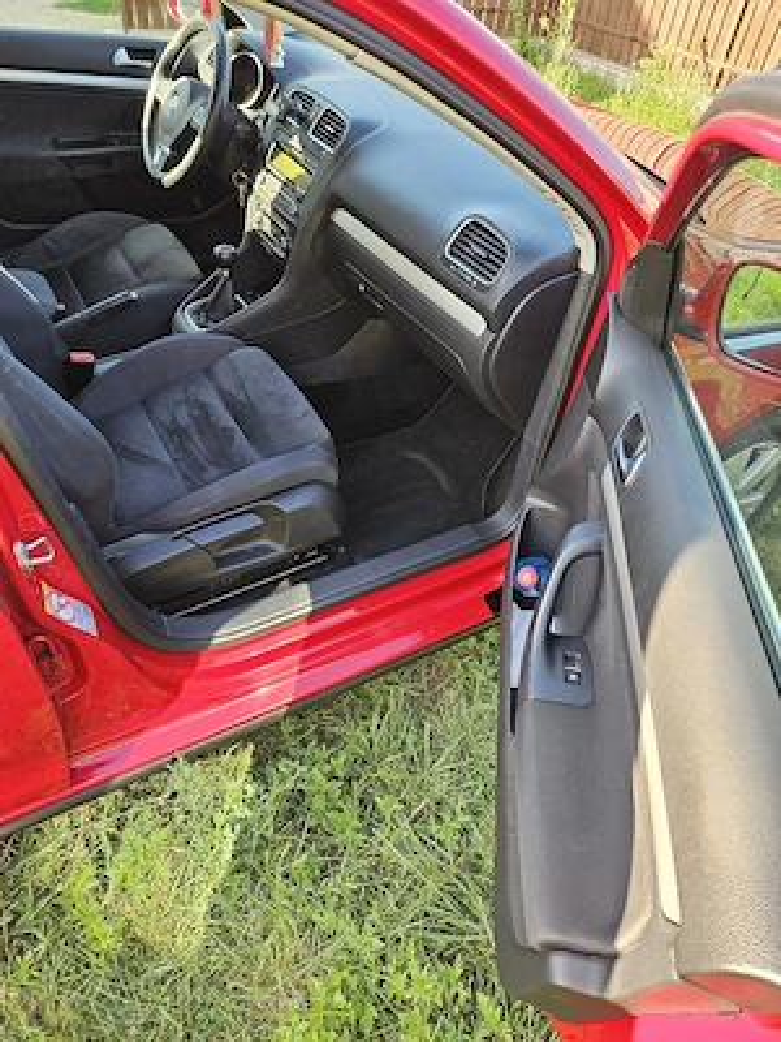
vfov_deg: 73.9
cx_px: 390
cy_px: 521
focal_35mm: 23
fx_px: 692
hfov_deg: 58.9
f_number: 1.8
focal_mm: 5.4
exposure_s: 1/182
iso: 80
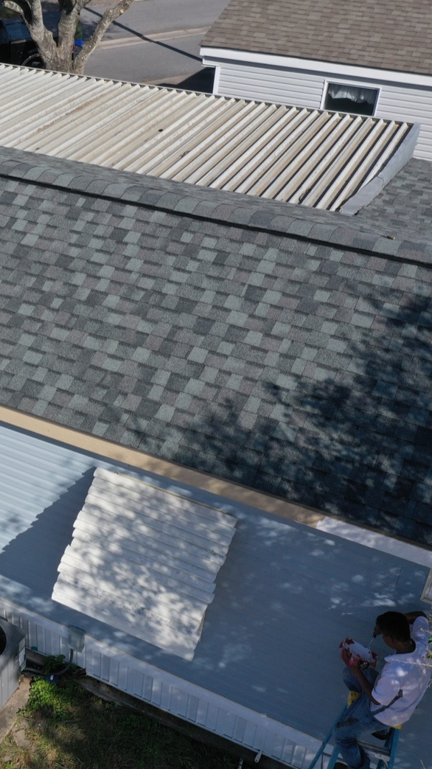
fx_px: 917
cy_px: 377
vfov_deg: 45.5
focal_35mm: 45
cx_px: -27
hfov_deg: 24.9
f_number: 6.3
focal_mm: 10.26
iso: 100
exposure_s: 1/640
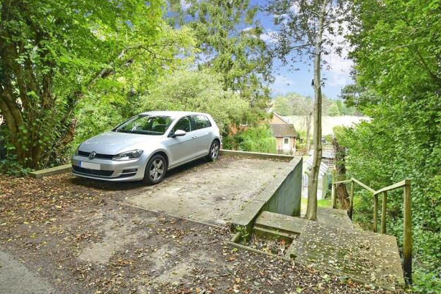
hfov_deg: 96.7
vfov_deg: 73.7
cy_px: 140
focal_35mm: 16
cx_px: 231
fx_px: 196
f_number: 8
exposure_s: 1/25
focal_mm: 10
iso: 160
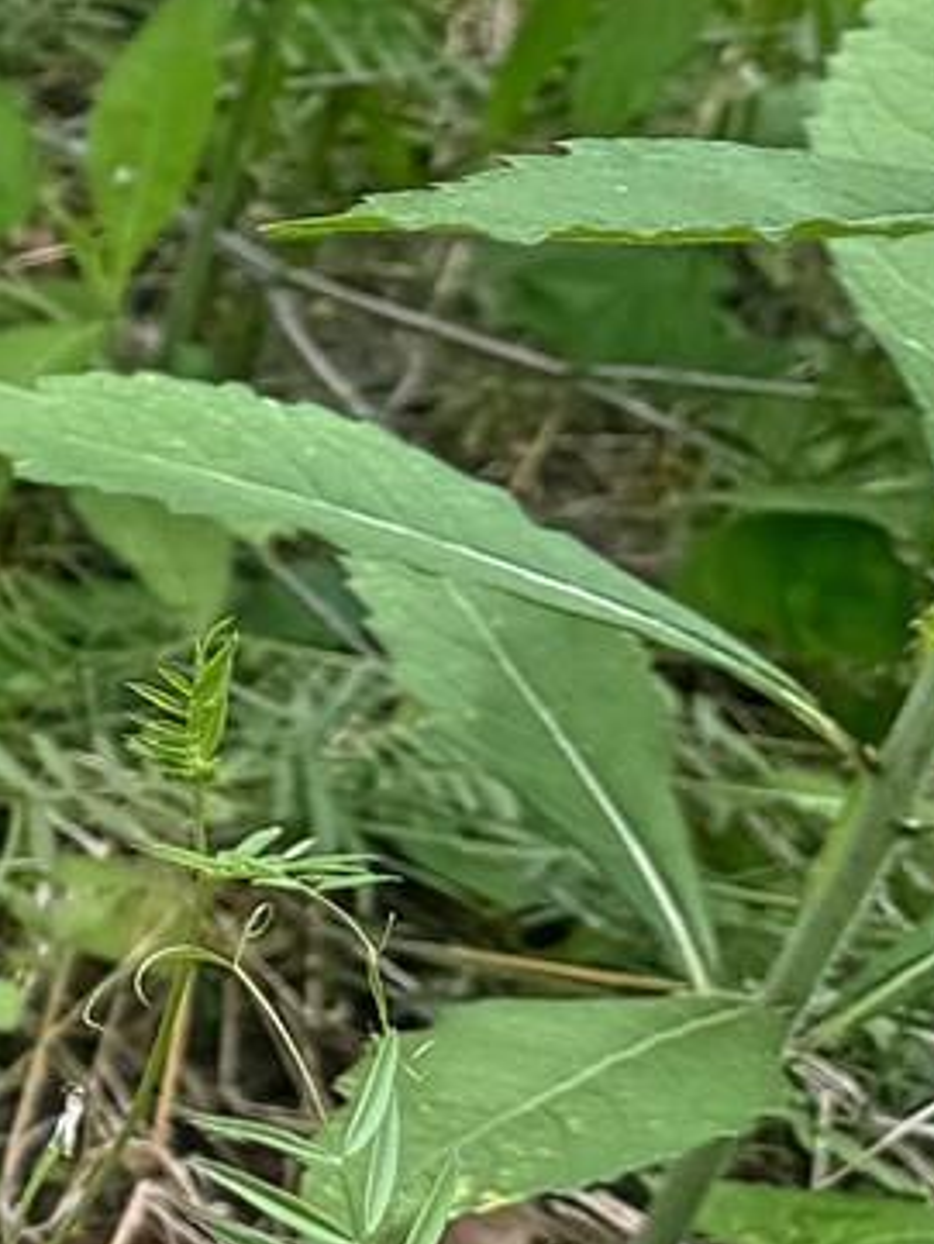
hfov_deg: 8.9
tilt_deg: -43.7
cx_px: -1882
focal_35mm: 136
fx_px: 4890
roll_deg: +1.4
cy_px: 100
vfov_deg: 14.3
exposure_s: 1/350
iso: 80
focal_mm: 6.76
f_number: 1.78
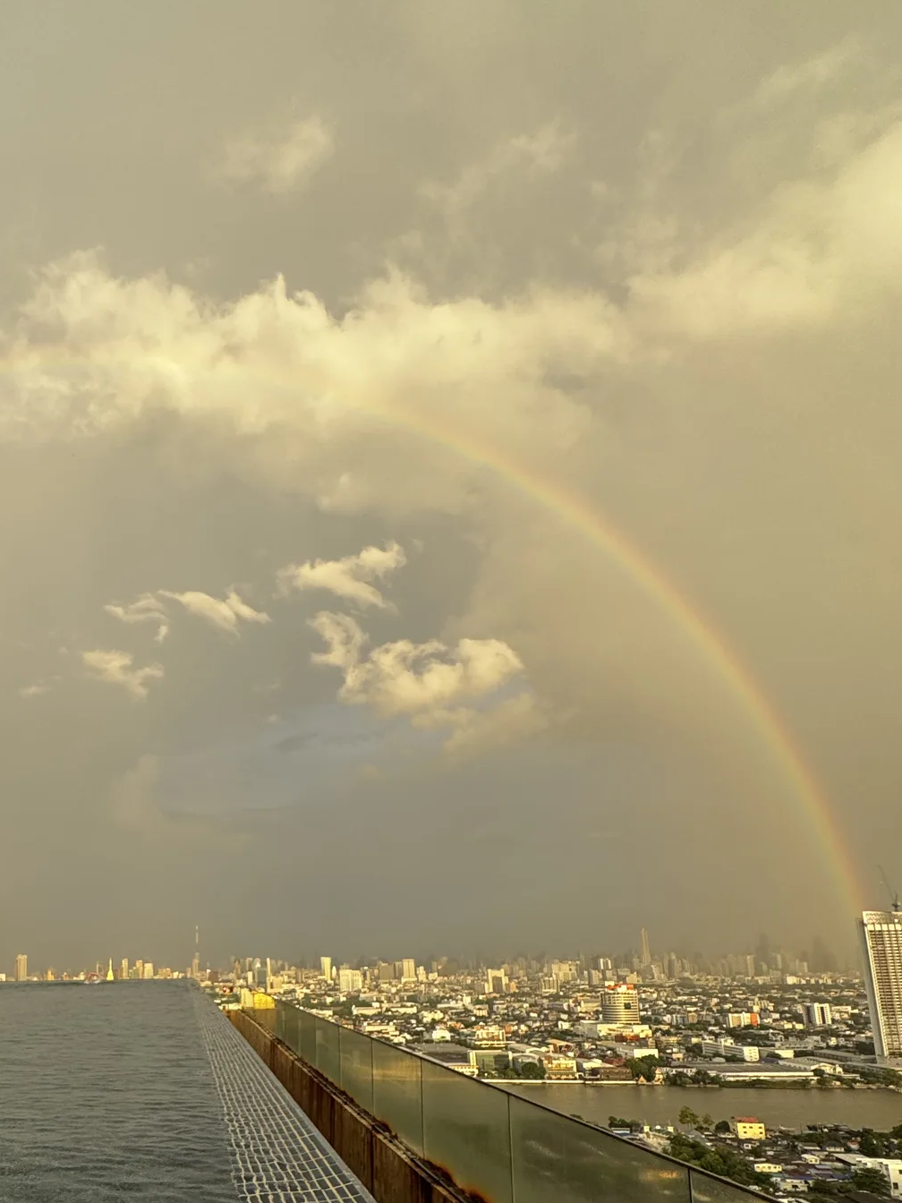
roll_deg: -0.5
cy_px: 814
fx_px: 869
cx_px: 153
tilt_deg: +9.4
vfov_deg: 67.3
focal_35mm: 25
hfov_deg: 50.8
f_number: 2.2
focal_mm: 2.22
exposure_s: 1/587
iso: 40
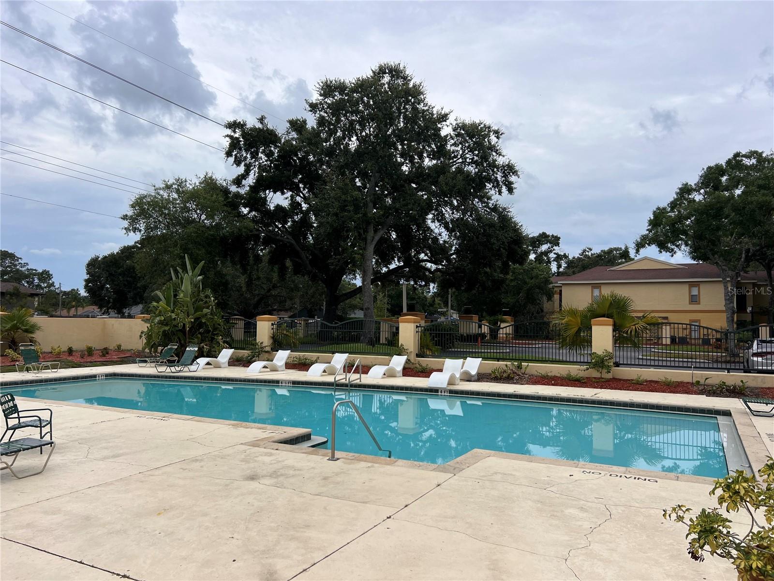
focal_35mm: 26
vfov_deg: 53.1
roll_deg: -1.3
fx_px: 581
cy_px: 290
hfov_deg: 67.3
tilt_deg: +2.4
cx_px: 387
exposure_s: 1/4115
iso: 50
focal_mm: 5.7
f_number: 1.5
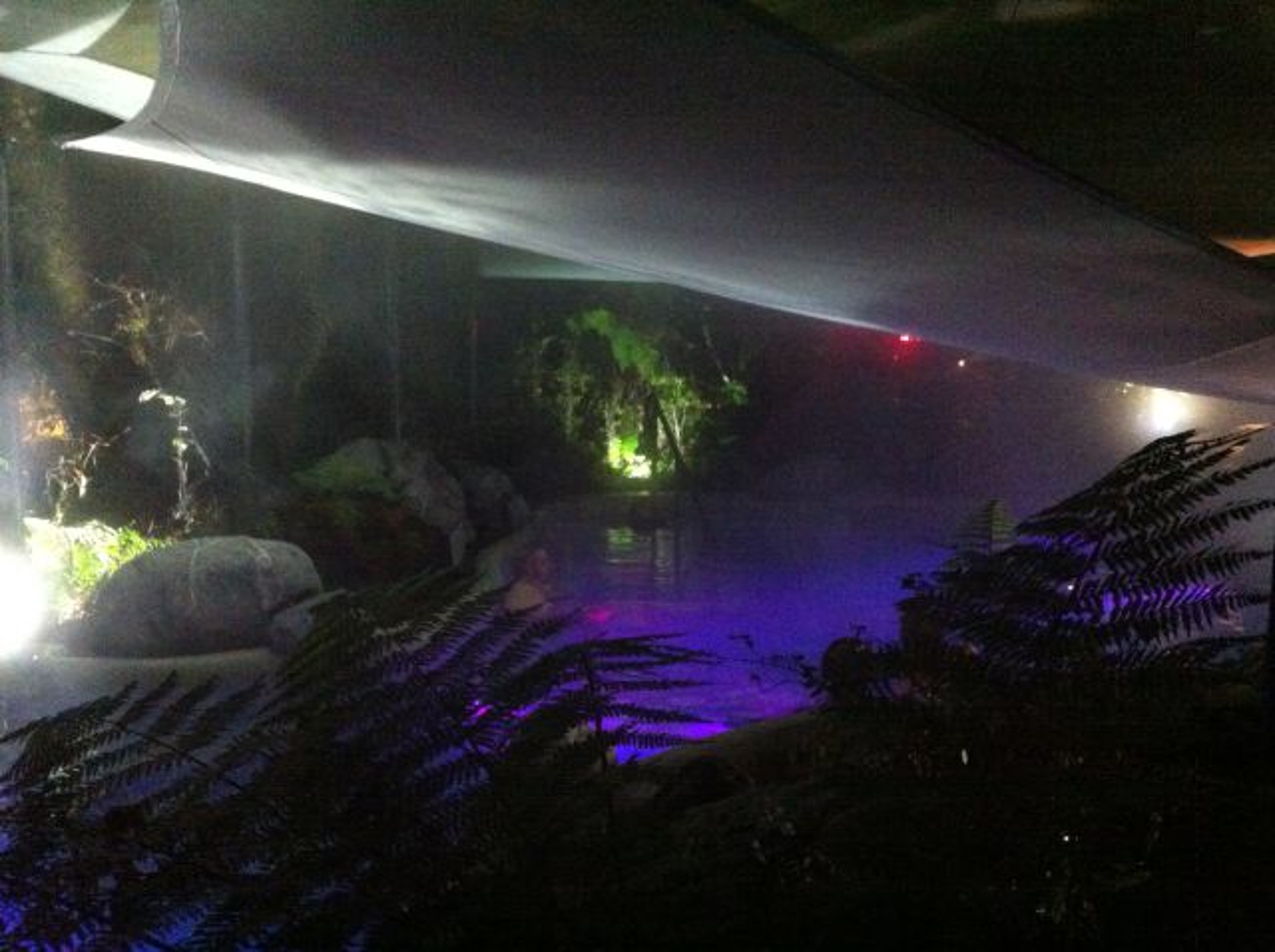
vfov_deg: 40.6
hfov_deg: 52.7
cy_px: 476
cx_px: 638
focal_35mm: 35
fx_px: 1287
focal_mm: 3.85
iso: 1000
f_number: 2.8
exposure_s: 1/15
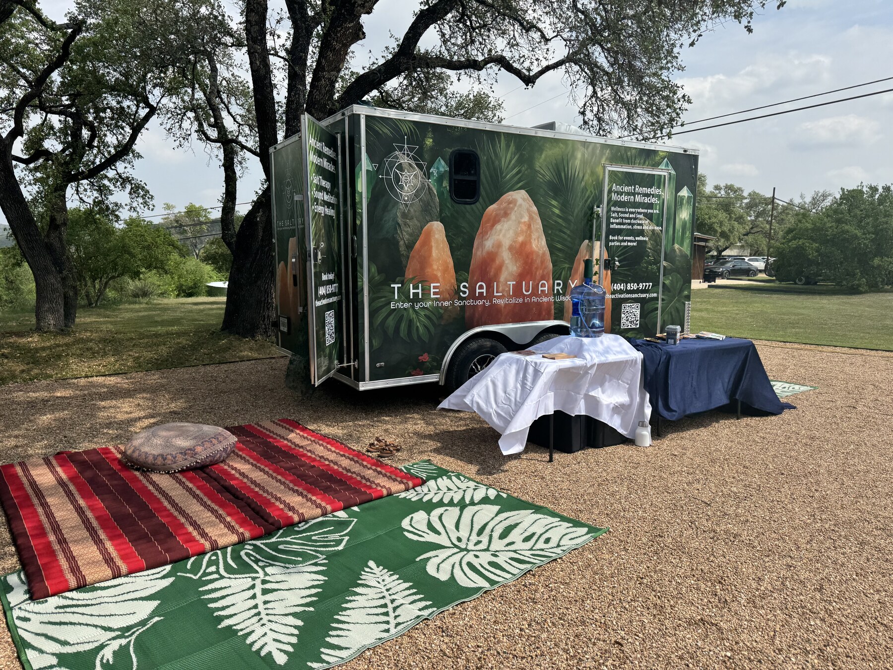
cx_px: 446
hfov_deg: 71.6
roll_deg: -2.2
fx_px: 619
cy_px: 335
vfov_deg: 56.8
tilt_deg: -7.6
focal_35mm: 24
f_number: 1.78
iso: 80
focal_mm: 6.76
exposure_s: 1/4950
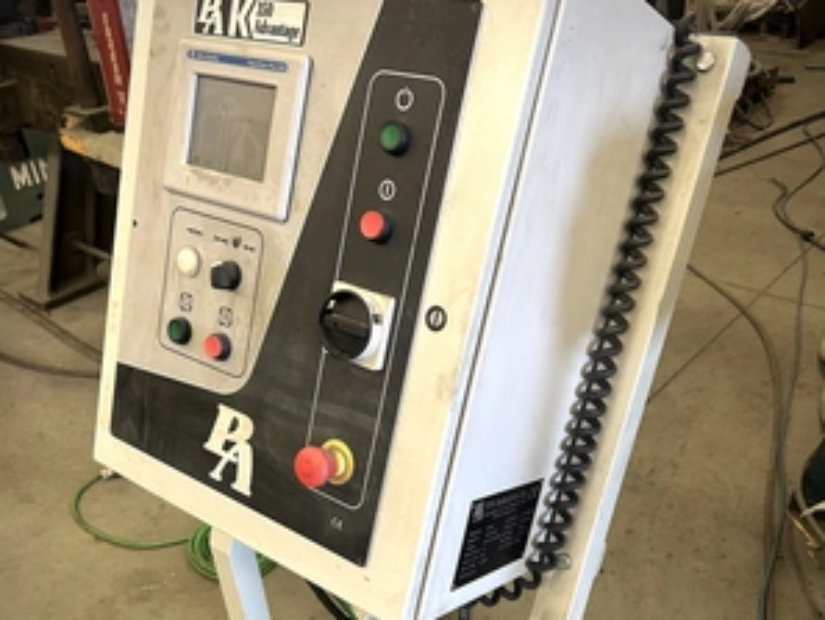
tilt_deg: -37.2
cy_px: 459
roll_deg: +4.5
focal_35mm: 35
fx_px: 834
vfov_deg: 39.7
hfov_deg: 52.6
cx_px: 414
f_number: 1.5
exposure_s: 1/60
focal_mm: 5.7
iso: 160
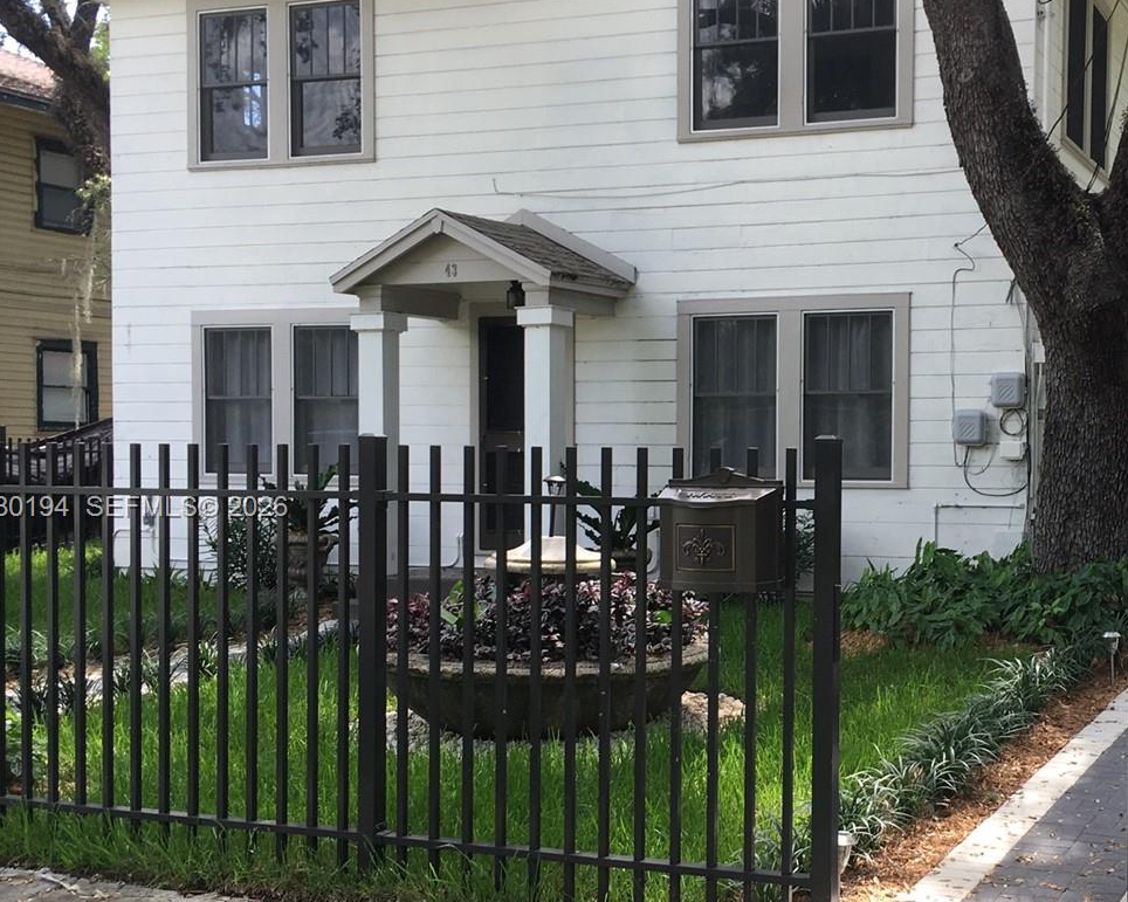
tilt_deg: -1.4
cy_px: 509
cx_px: 860
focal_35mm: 47
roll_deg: +0.4
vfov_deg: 32.0
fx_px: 1569
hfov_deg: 38.4
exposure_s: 1/196
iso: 25
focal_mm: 4.15
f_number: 2.2
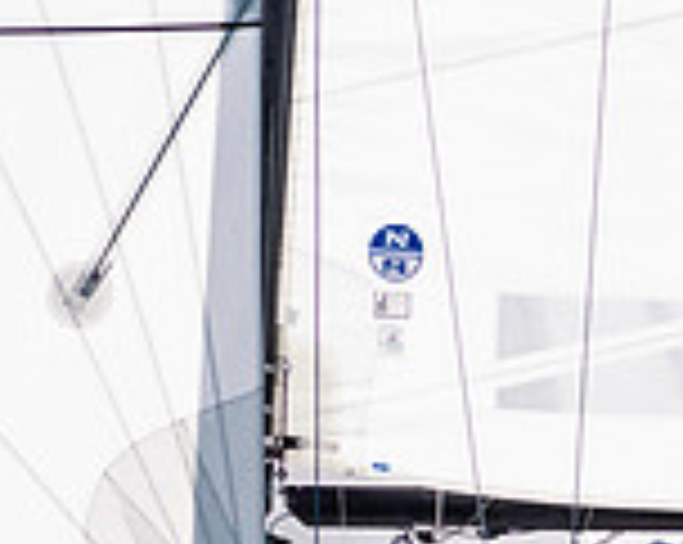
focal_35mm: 1616
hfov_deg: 1.2
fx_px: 32603
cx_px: 350
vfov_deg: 1.0
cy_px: 600
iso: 200
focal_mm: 300
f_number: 5
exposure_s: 1/4000
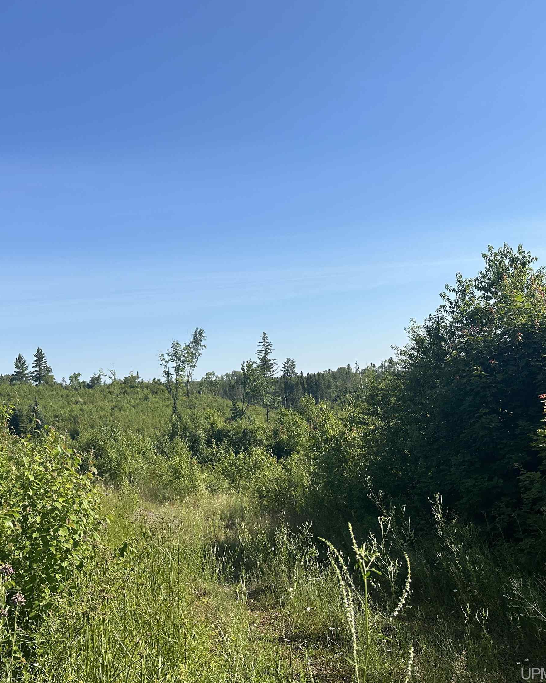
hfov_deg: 44.3
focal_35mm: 32
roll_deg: +3.6
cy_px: 339
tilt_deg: +5.0
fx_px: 646
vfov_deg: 55.7
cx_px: 139
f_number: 1.78
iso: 80
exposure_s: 1/4762
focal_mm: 6.86
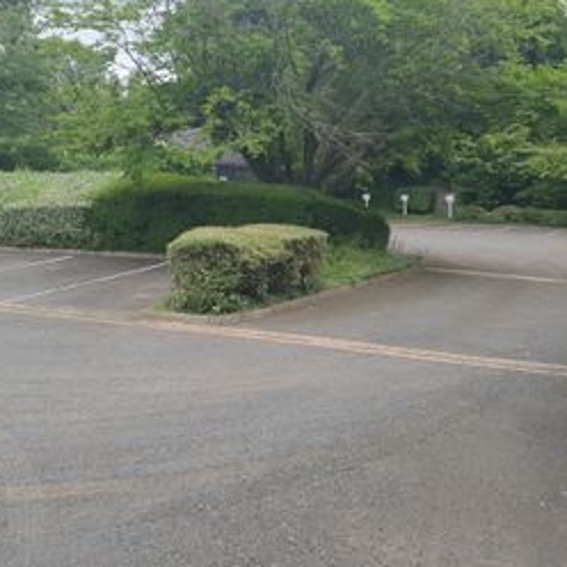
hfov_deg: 44.9
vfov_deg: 44.7
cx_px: 279
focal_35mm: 37
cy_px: 231
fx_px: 686
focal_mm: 4.32
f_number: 1.5
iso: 50
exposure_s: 1/2151
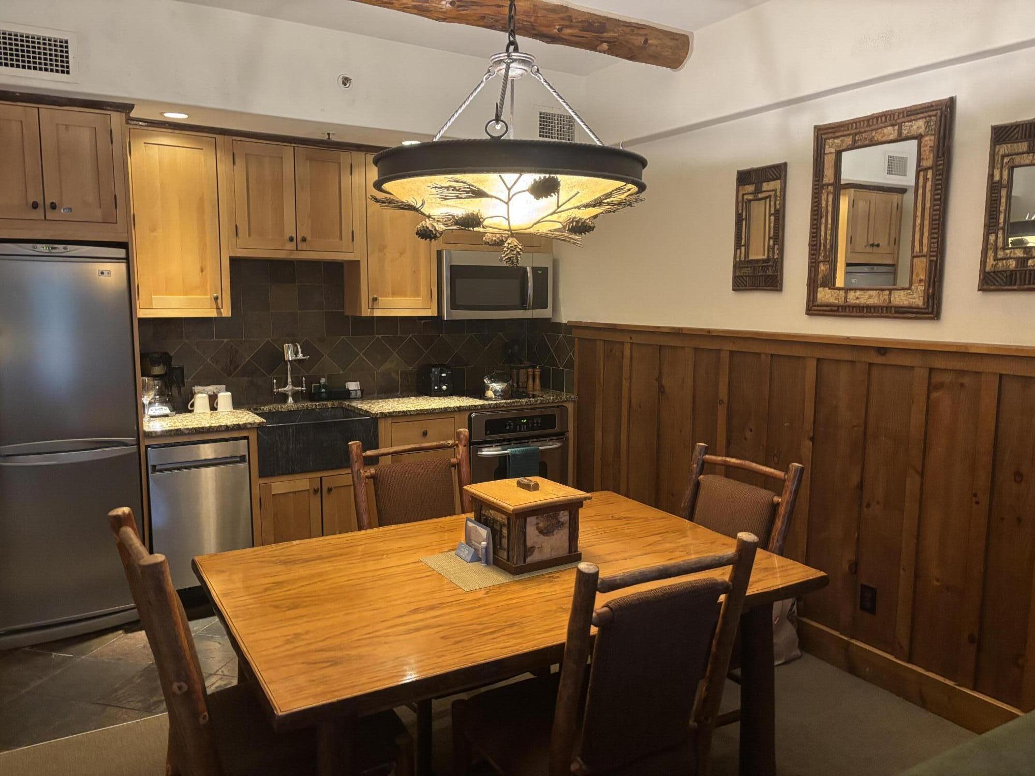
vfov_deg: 53.1
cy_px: 388
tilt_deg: -3.4
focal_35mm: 26
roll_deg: -0.7
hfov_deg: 67.3
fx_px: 777
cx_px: 518
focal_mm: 5.96
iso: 500
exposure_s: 1/60
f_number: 1.6
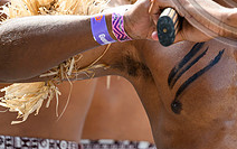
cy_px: -66
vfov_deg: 2.9
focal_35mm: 460
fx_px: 2974
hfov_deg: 4.6
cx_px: 266
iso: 400
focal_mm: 165
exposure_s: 1/800
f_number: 4.5
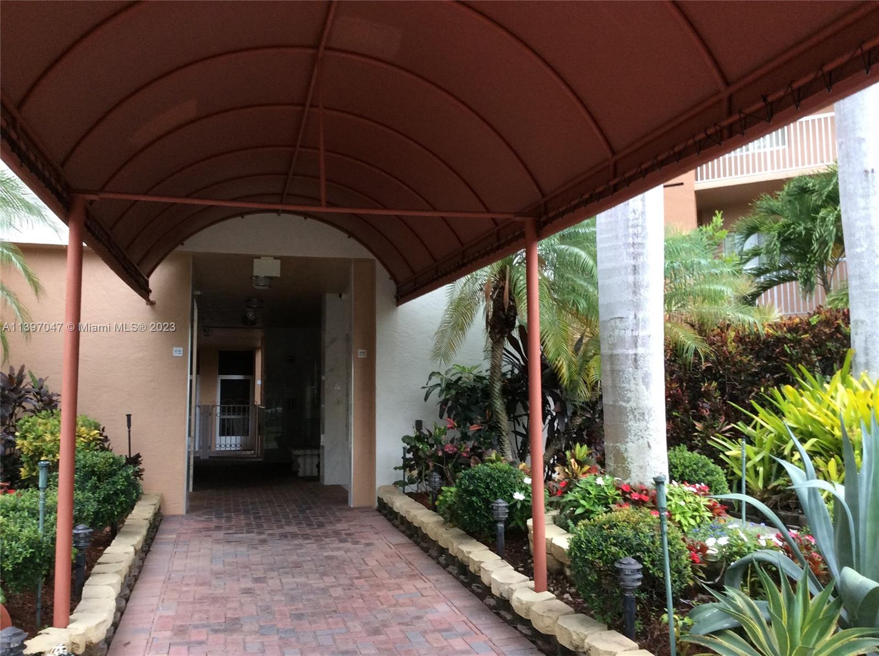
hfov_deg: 56.9
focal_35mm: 32
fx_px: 811
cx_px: 440
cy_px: 328
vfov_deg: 44.0
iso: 80
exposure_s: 1/24
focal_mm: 3.3
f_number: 2.4
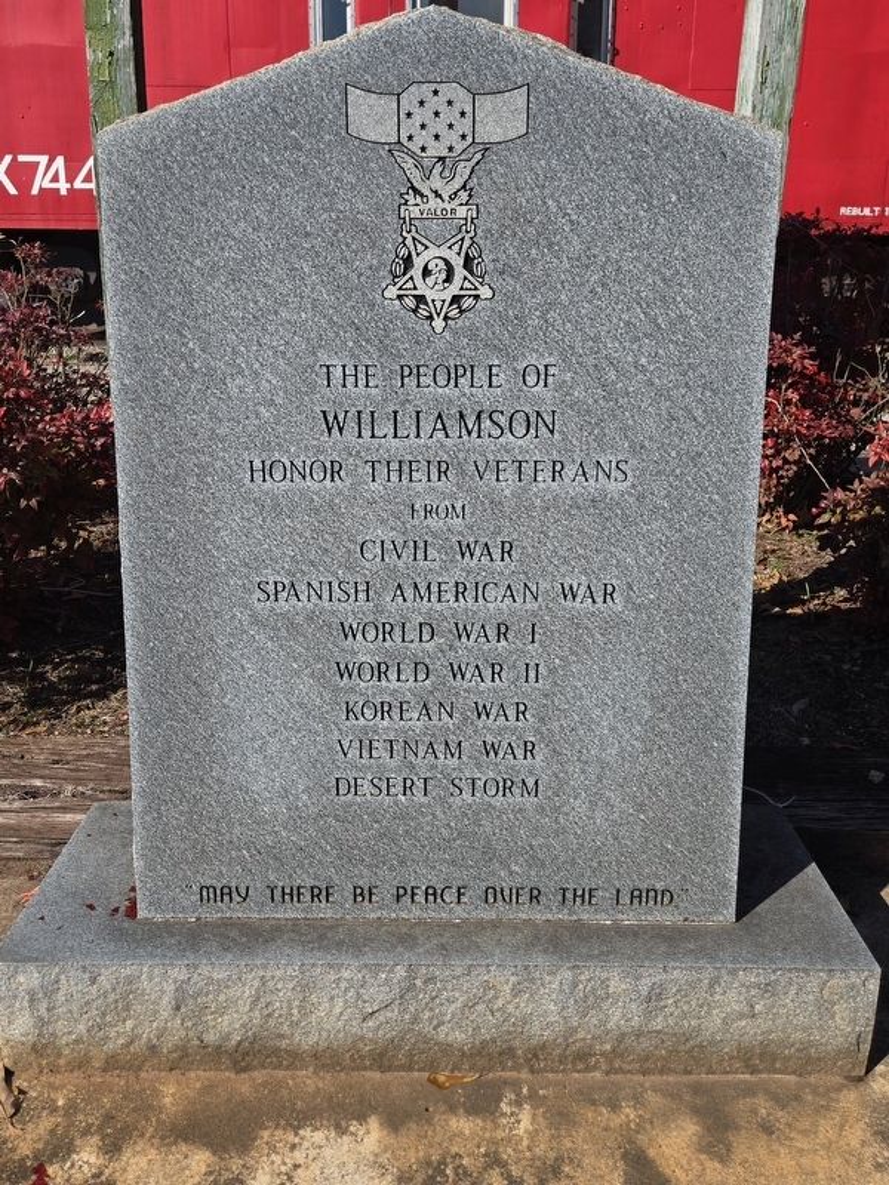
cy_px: 592
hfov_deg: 58.9
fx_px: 788
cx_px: 444
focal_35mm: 23
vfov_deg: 73.9
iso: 25
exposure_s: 1/2500
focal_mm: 5.4
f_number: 1.8
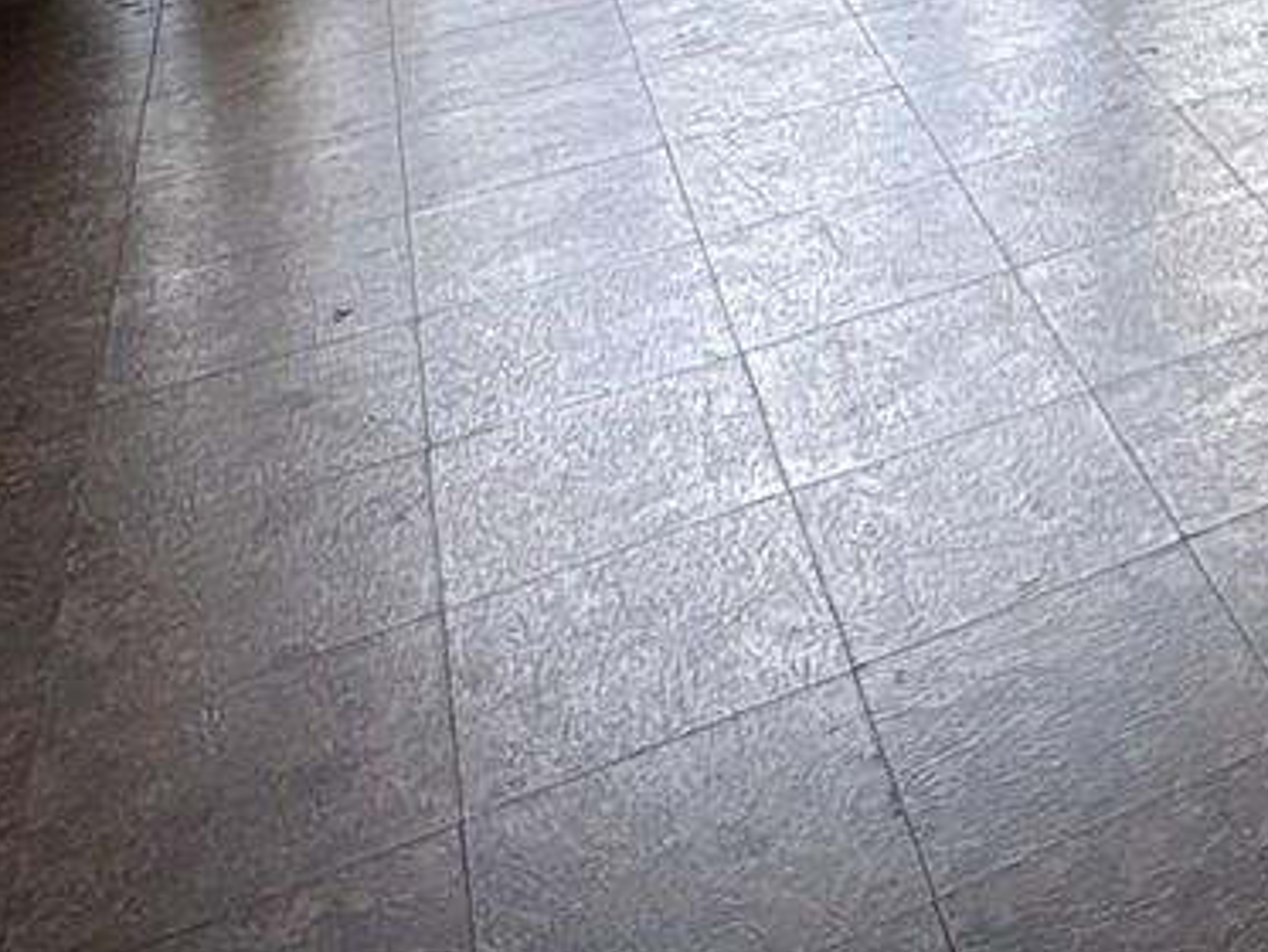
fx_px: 2199
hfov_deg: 26.4
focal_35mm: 60
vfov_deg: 19.8
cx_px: 1724
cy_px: -626
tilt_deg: -6.1
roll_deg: +1.7
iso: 40
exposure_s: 1/137
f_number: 2.2
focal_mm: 2.22
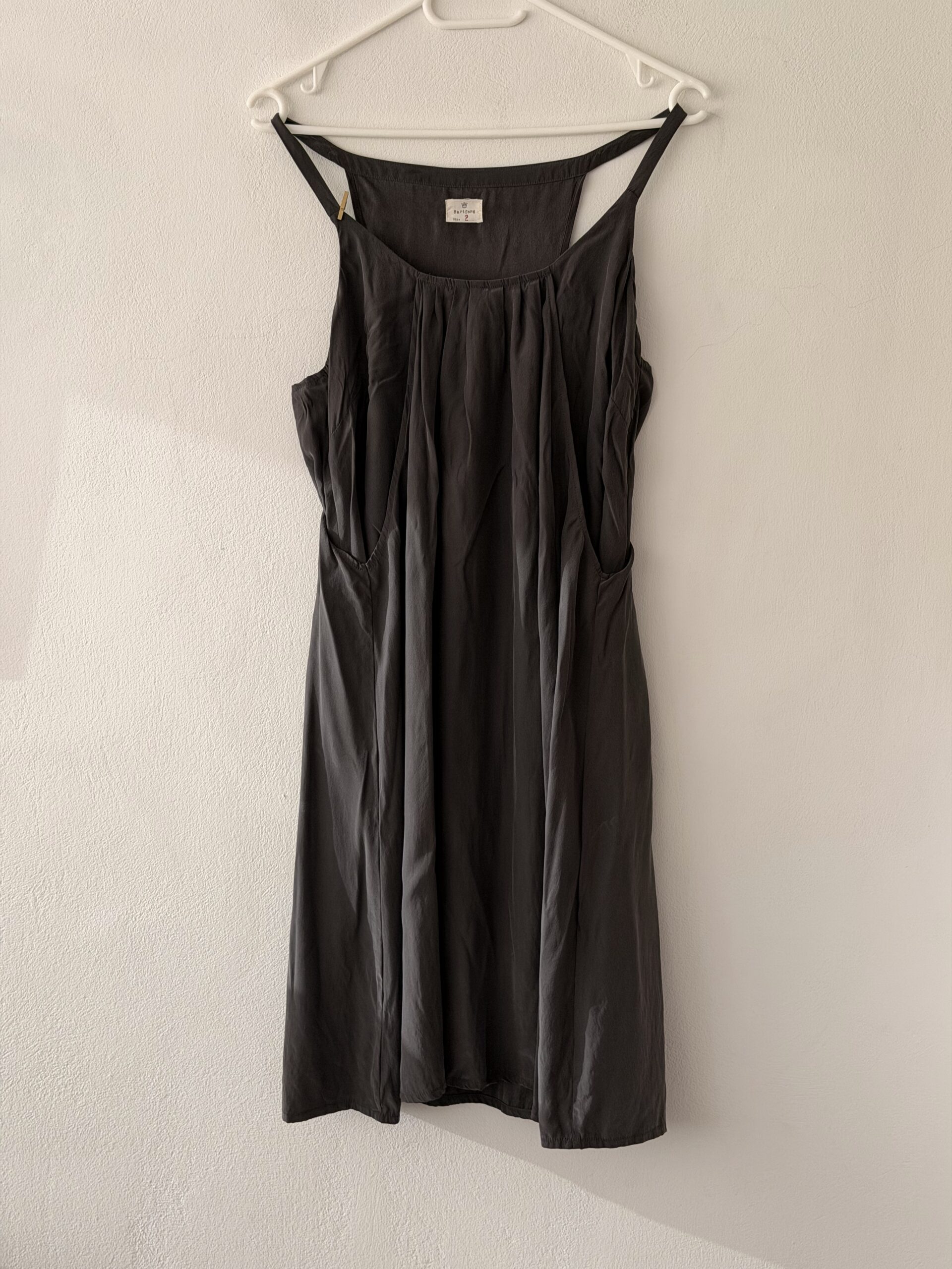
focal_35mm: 48
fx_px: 1760
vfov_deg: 39.7
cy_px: 634
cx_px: 476
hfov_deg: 30.3
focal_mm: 6.76
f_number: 1.78
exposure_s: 1/340
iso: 64
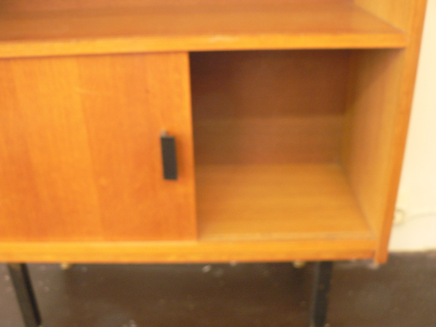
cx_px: 218
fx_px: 453
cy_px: 164
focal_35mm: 36
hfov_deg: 51.4
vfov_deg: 39.7
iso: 200
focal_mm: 6
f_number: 2.8
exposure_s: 1/6
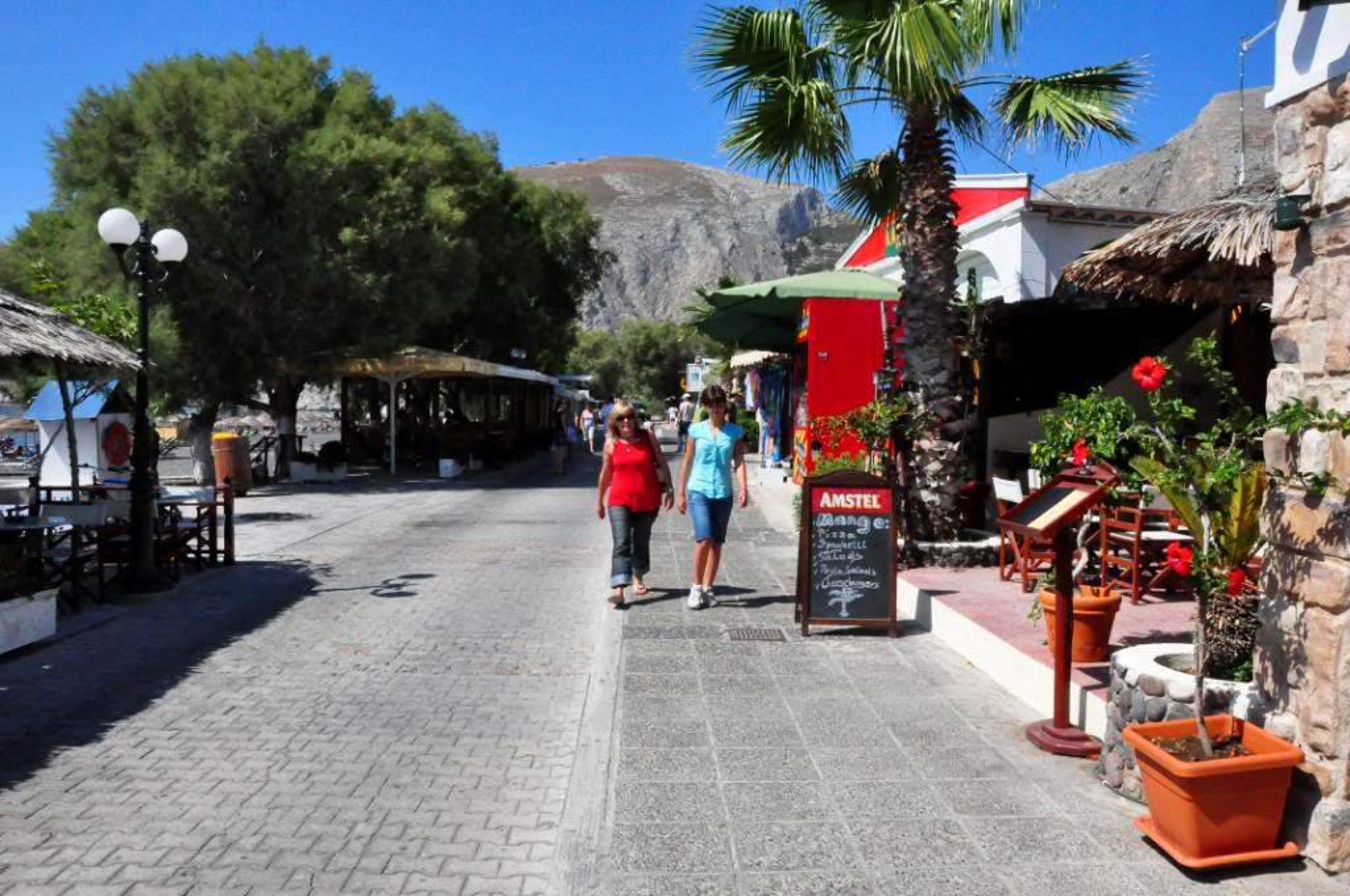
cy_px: 448
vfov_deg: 47.8
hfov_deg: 67.4
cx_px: 675
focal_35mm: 27
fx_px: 1011
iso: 3200
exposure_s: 1/1250
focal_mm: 18
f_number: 18
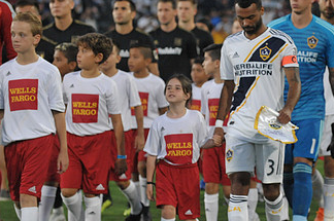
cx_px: 281
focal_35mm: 233
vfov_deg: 5.9
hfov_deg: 8.8
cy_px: 90
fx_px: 2158
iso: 3200
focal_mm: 130
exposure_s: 1/800
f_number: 4.5
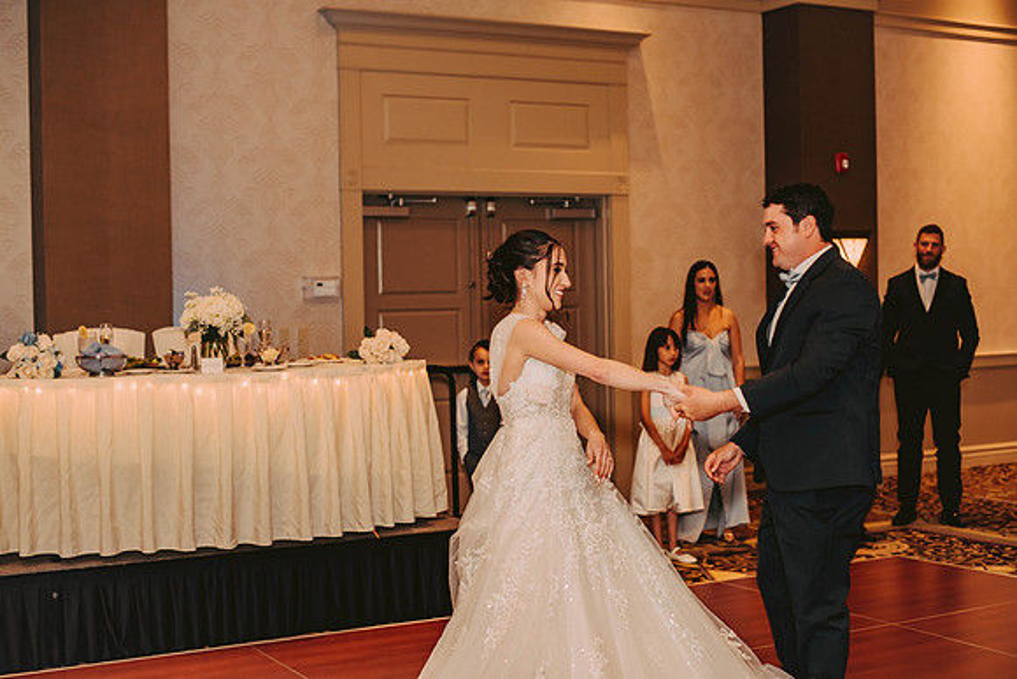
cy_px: 340
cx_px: 508
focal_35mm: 50
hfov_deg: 39.6
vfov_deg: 27.0
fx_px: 1413
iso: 800
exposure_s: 1/125
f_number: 2.5
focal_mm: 50
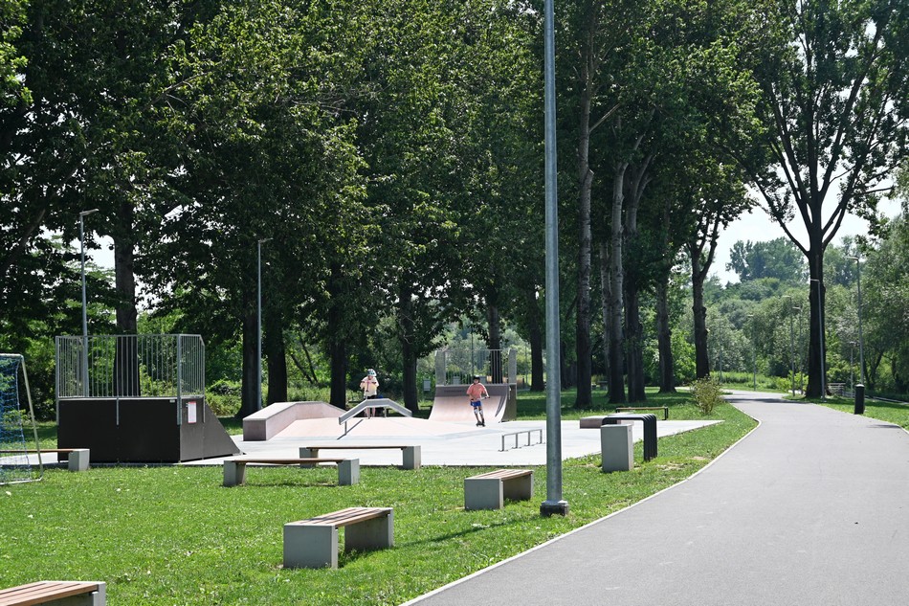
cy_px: 303
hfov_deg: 27.0
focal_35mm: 75
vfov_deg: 18.2
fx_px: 1893
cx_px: 454
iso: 100
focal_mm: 50
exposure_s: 1/250
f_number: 6.3
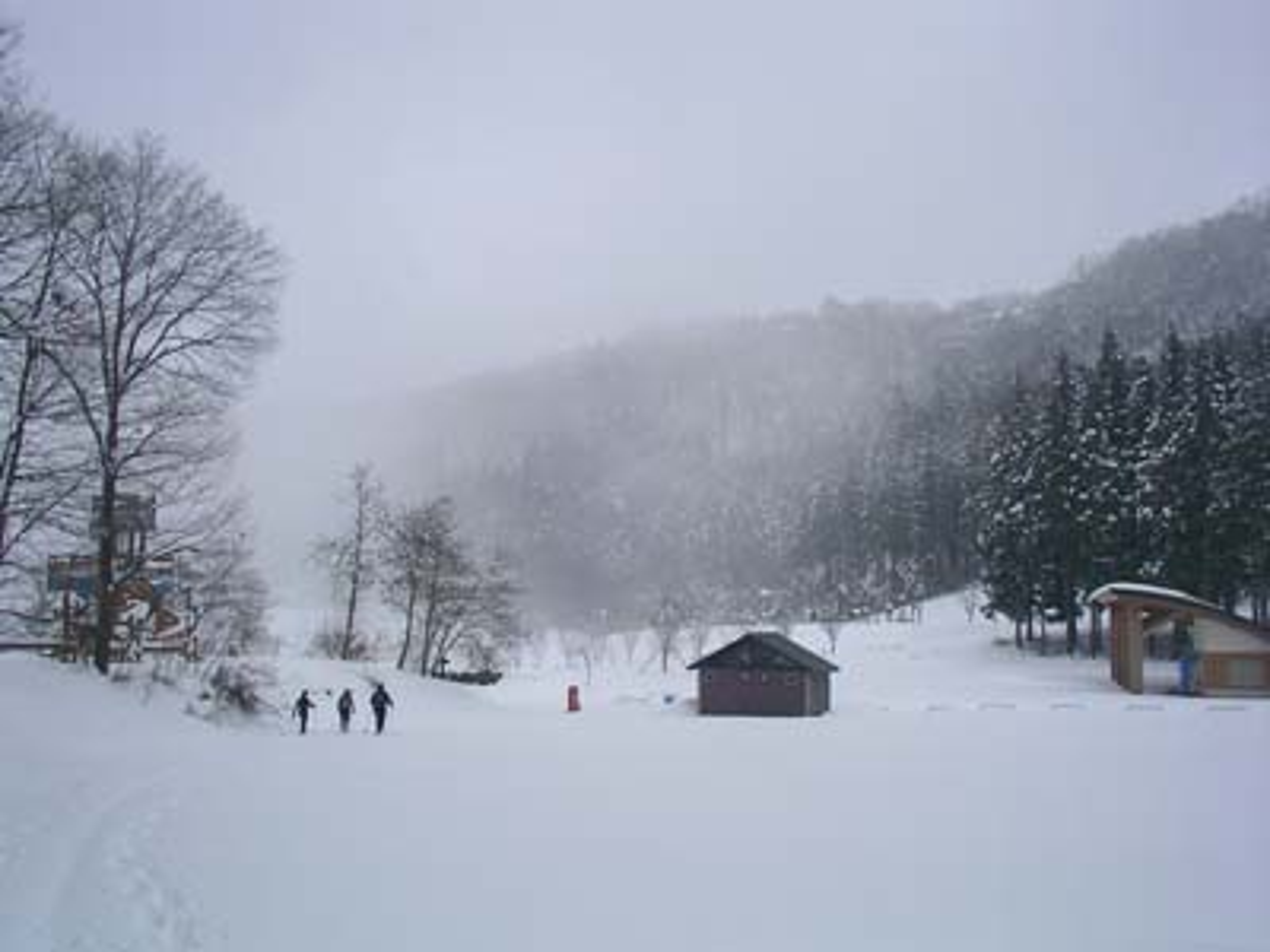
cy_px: 476
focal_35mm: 38
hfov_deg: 49.0
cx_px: 635
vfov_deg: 37.7
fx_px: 1394
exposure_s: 1/210
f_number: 7
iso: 50
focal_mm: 6
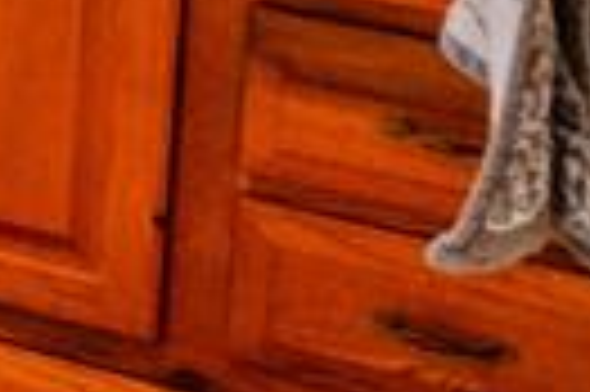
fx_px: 2553
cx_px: -1103
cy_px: -734
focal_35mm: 156
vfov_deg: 7.8
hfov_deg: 10.2
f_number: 3.5
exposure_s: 1/250
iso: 640
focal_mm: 20
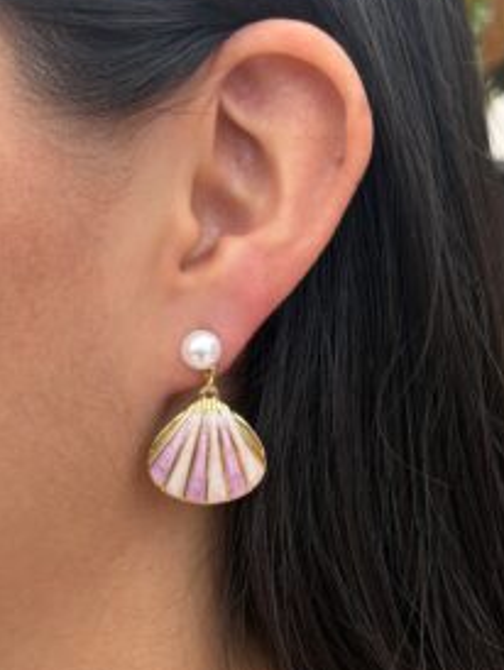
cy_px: 413
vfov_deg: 27.7
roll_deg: -0.6
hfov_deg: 21.0
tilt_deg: -5.4
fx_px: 1357
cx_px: 206
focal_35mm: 70
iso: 64
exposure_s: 1/962
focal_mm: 6.76
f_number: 1.78
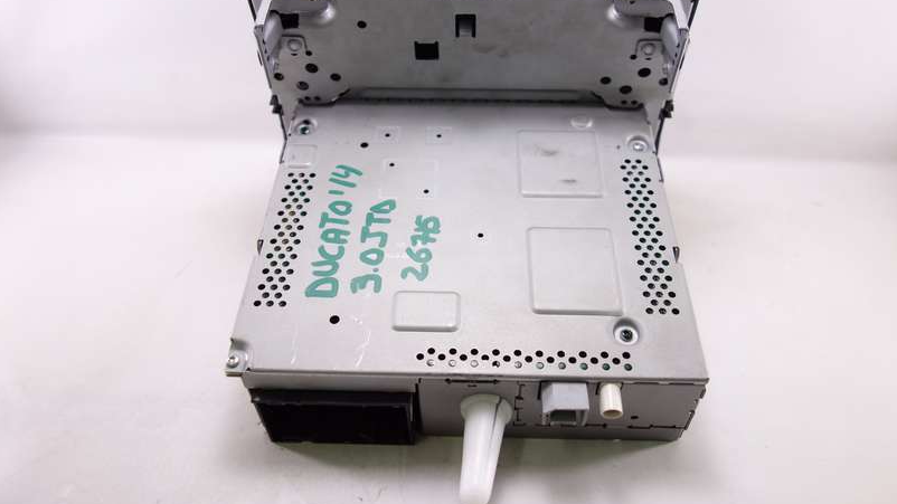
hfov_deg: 64.3
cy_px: 217
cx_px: 454
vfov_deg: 38.9
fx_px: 713
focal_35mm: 30
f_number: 2
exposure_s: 1/100
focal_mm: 10.4
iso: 125
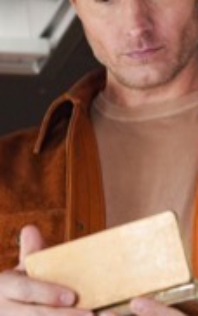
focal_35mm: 210
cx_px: 184
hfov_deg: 6.2
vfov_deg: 10.0
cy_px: 121
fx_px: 1810
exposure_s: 1/160
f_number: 2.5
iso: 1000
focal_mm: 50
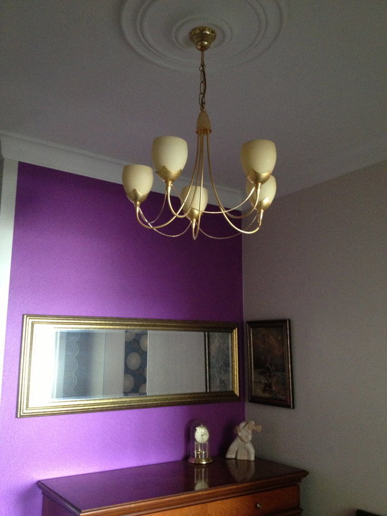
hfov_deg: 40.7
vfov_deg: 52.6
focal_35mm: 35
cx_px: 194
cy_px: 258
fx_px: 522
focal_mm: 4.28
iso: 250
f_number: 2.4
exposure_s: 1/20
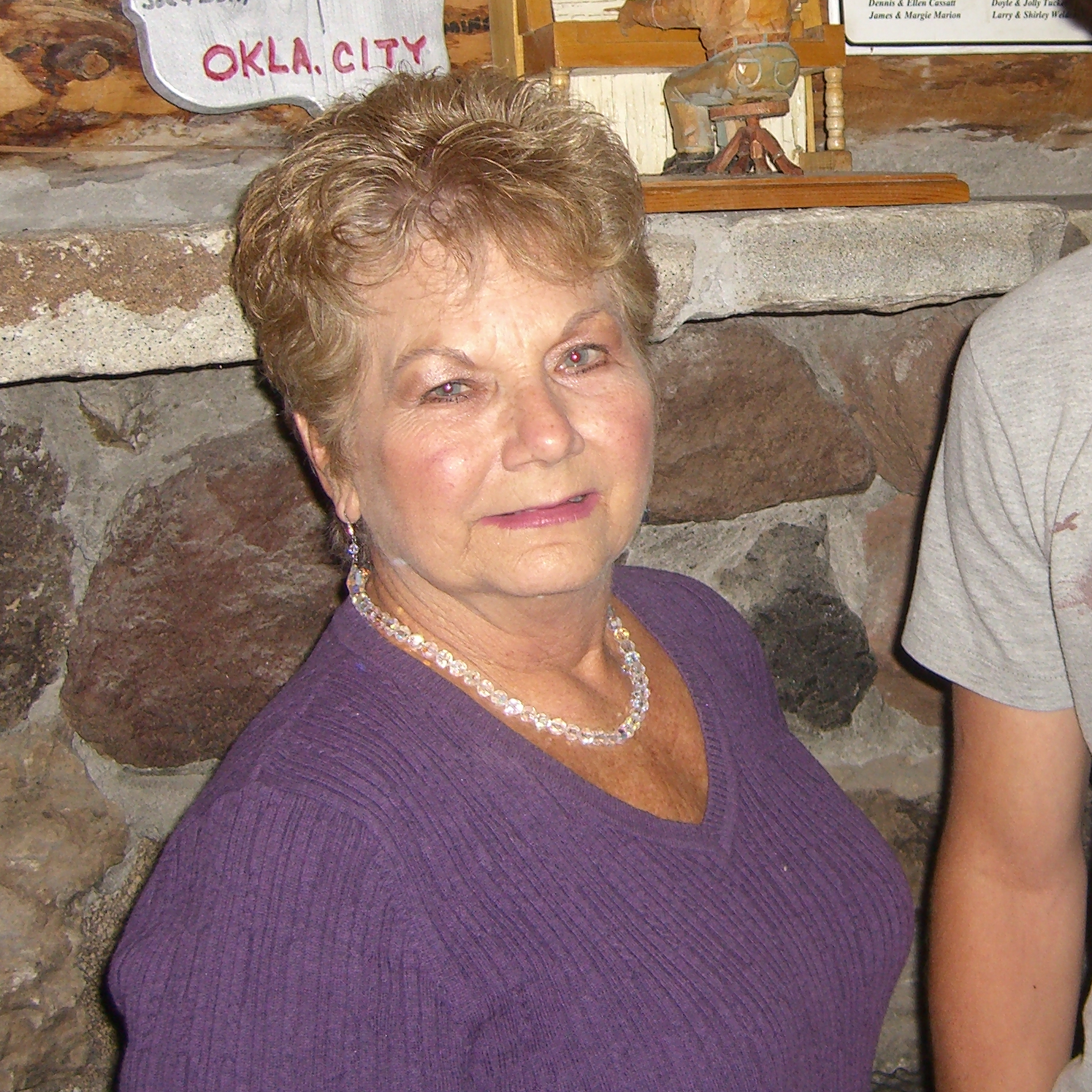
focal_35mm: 69
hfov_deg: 24.5
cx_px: 898
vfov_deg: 24.9
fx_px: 2463
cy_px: 376
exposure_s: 1/60
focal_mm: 7.9
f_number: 2.8
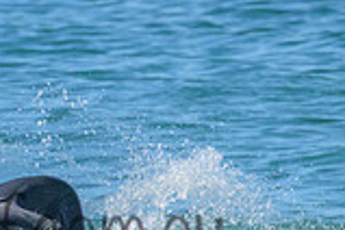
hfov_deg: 1.0
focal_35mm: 2154
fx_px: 20641
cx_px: -7
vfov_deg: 0.6
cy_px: 207
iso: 2200
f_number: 11
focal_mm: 590
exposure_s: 1/2000
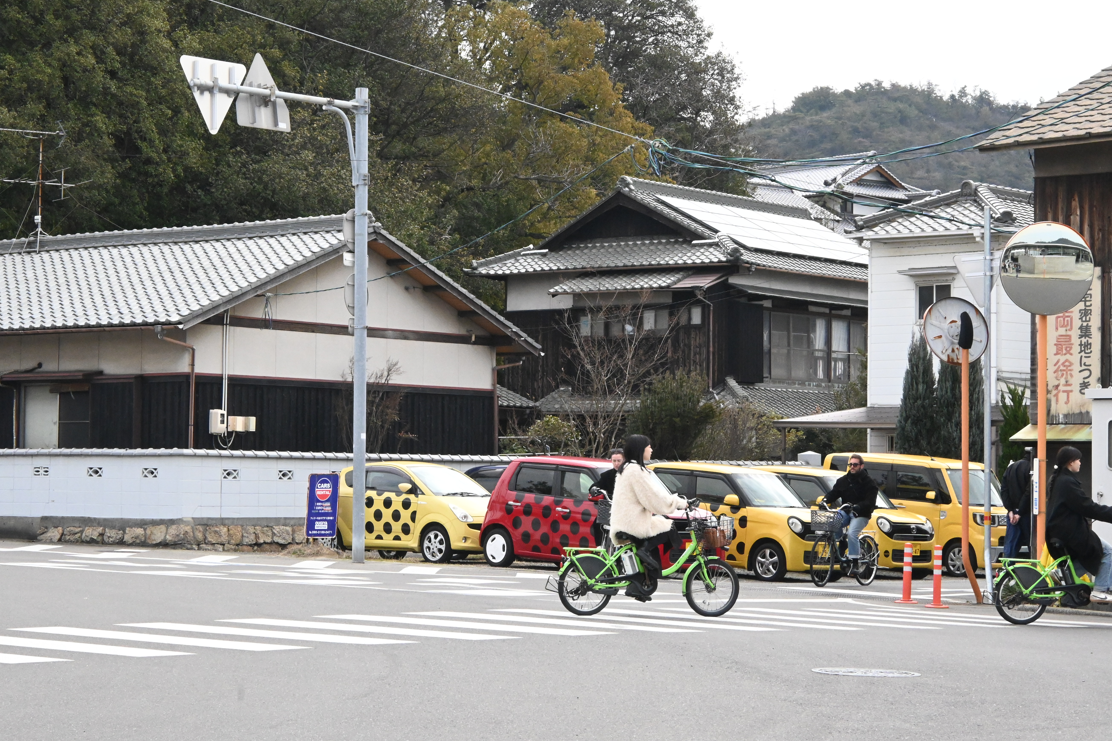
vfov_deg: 17.1
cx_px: 542
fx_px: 2471
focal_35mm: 80
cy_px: 353
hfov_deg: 25.4
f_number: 16
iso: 4000
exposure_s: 1/1000
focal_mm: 50
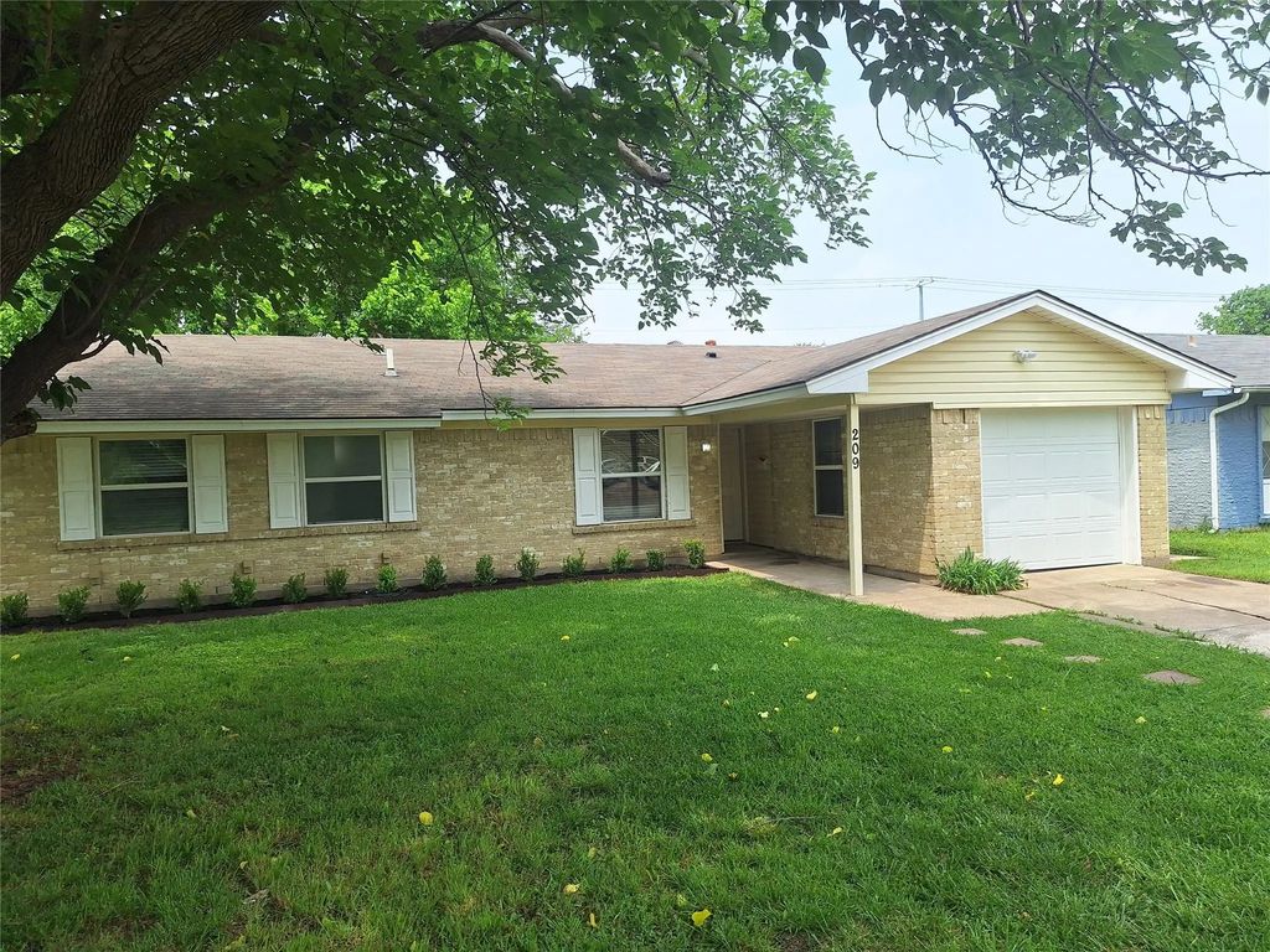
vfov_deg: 58.9
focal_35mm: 23
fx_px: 844
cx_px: 635
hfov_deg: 73.9
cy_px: 476
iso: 40
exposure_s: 1/1961
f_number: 1.8
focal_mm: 5.54
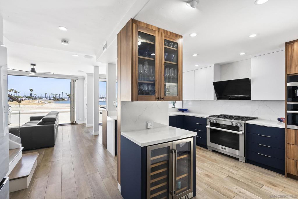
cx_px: 149
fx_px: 133
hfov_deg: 96.7
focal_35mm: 16
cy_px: 100
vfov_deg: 73.8
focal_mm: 16
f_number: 8
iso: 500
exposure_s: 1/60
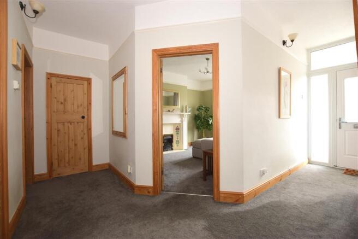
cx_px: 179
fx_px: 149
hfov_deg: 100.4
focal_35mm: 15
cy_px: 120
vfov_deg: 77.3
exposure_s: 1/13
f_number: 5
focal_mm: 10
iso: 200
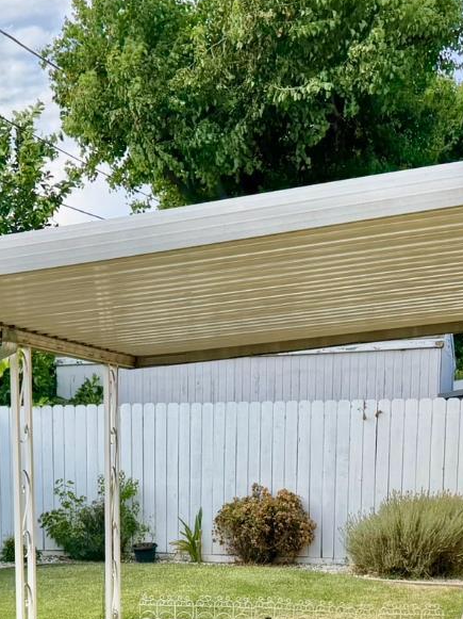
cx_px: 82
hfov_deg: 23.2
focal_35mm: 62
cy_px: 583
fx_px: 1107
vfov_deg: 29.6
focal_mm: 6.76
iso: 100
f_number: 1.78
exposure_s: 1/2525
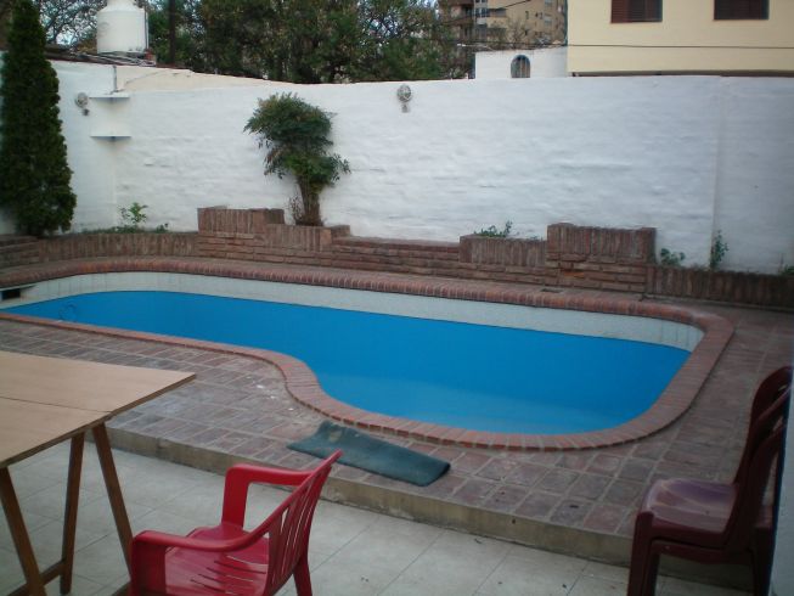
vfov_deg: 37.7
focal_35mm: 38
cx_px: 397
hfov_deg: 49.0
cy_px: 298
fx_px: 872
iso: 64
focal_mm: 6.3
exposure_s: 1/250
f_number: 3.1
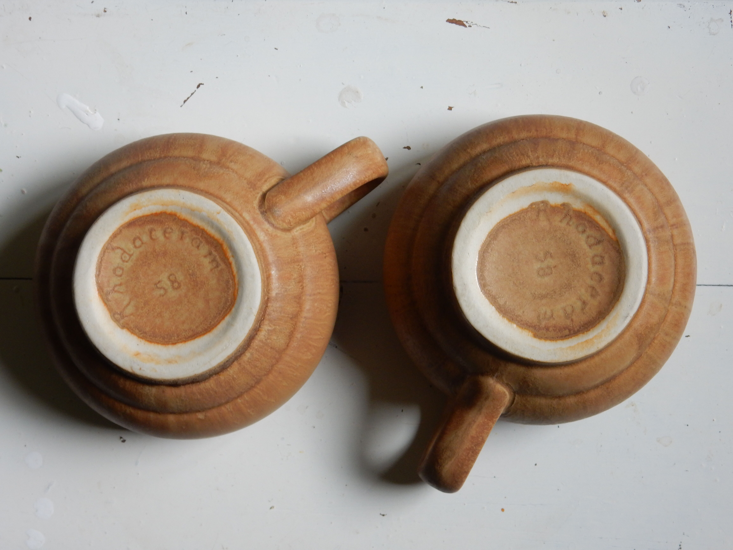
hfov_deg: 27.4
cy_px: 275
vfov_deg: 20.7
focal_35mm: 71
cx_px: 366
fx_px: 1503
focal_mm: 12.6
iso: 125
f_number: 4.8
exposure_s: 1/30
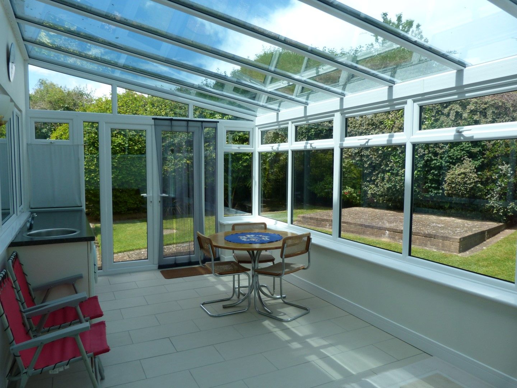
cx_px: 258
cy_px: 194
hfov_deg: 69.4
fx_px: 373
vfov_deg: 54.9
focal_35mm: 25
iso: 80
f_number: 2.8
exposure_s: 1/400
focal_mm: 4.5
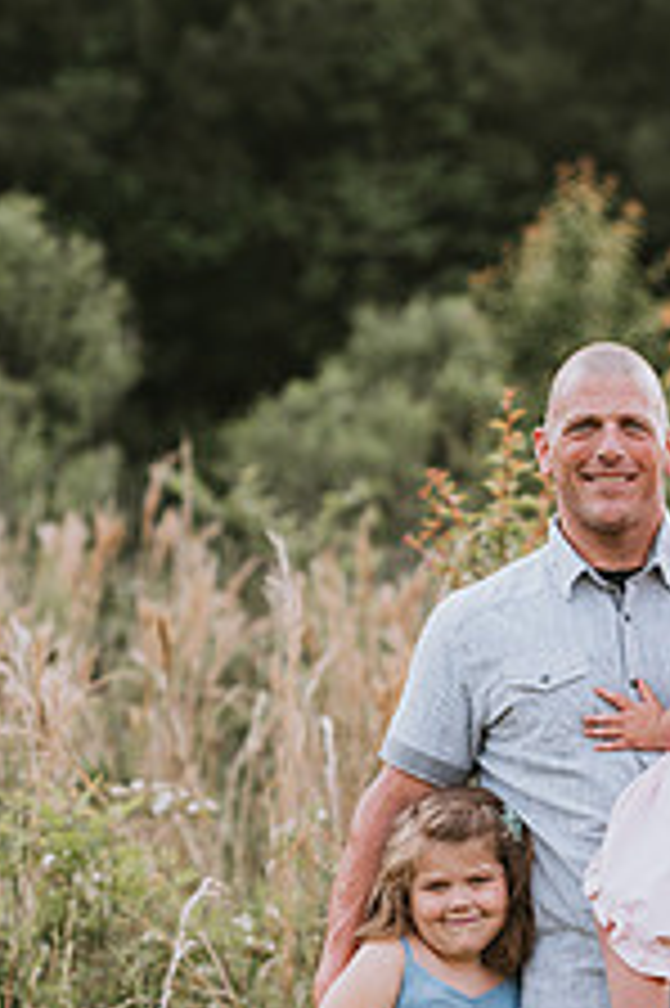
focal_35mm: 171
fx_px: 4781
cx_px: 639
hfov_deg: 8.0
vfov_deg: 12.0
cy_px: 828
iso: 200
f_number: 2.5
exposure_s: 1/320
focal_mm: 85
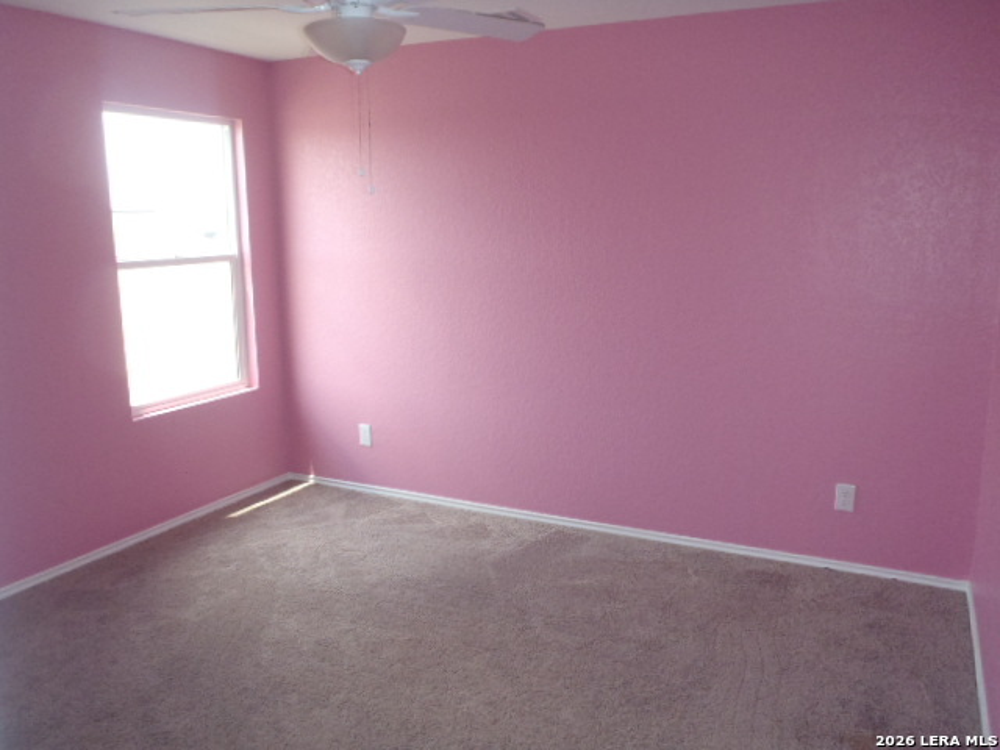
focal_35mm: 28
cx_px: 500
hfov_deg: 63.4
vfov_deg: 49.7
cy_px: 375
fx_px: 809
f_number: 3.9
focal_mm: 5
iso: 250
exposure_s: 1/80
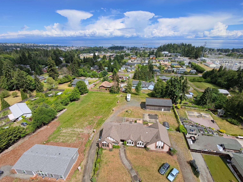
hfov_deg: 91.0
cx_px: 124
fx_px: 119
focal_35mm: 17
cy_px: 96
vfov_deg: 74.7
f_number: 2.55
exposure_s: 1/2473
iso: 101
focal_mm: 16
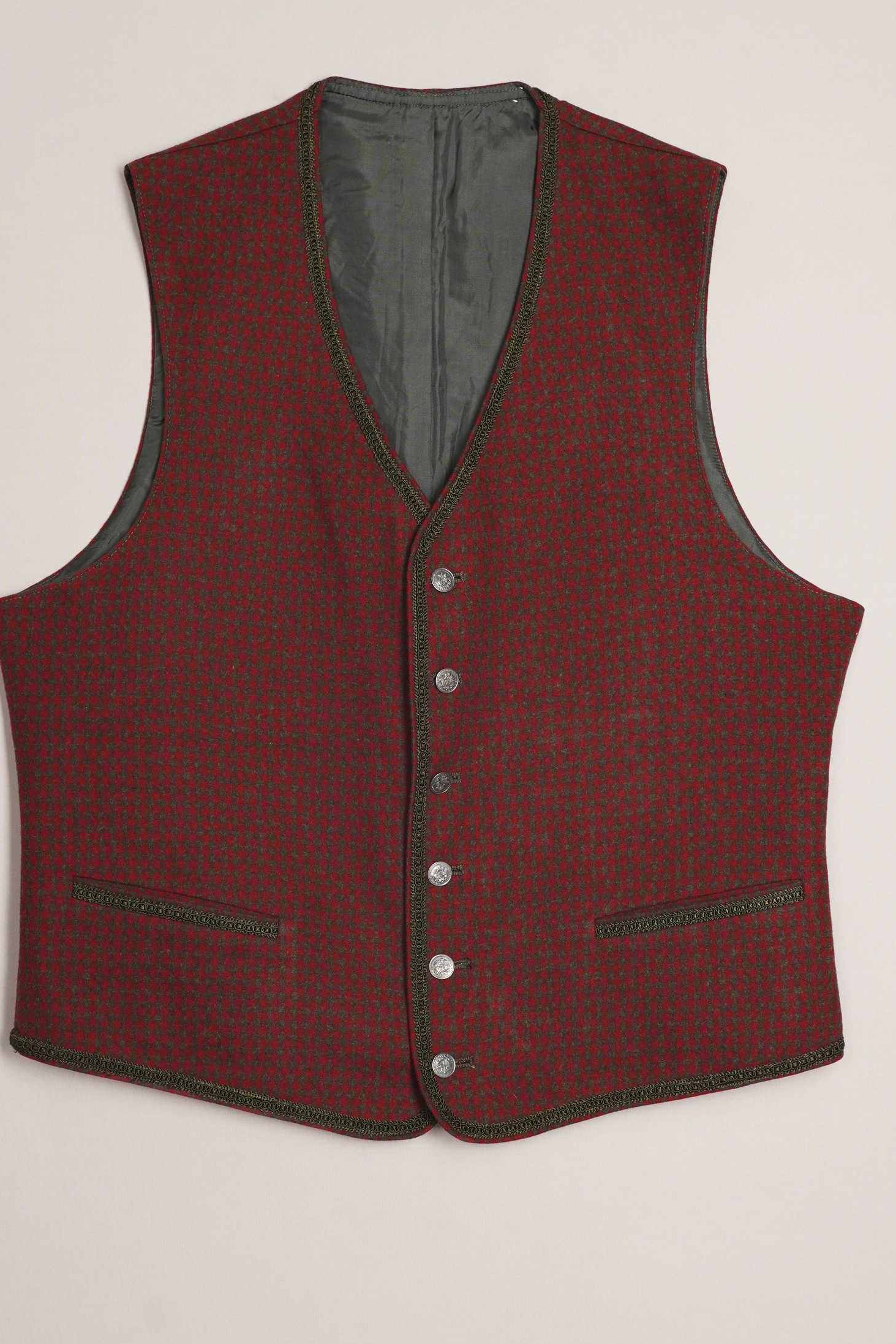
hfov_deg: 21.6
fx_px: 2351
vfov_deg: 31.9
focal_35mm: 63
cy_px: 755
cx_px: 412
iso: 400
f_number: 8
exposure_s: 1/20
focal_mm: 32
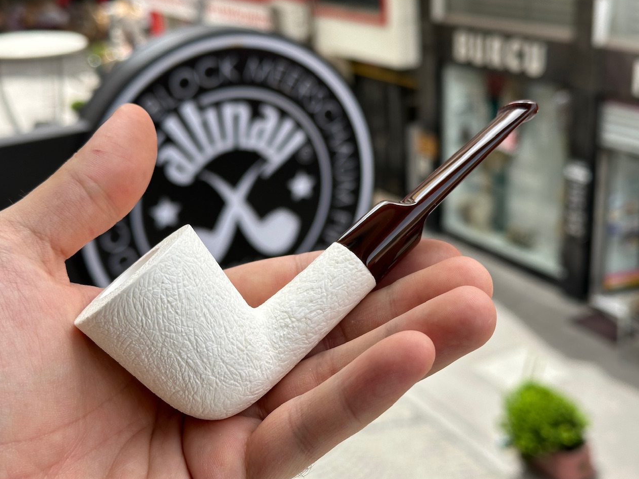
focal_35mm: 49
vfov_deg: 29.7
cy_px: 237
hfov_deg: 38.9
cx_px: 325
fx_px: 904
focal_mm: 6.86
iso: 64
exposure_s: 1/1120
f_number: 1.78
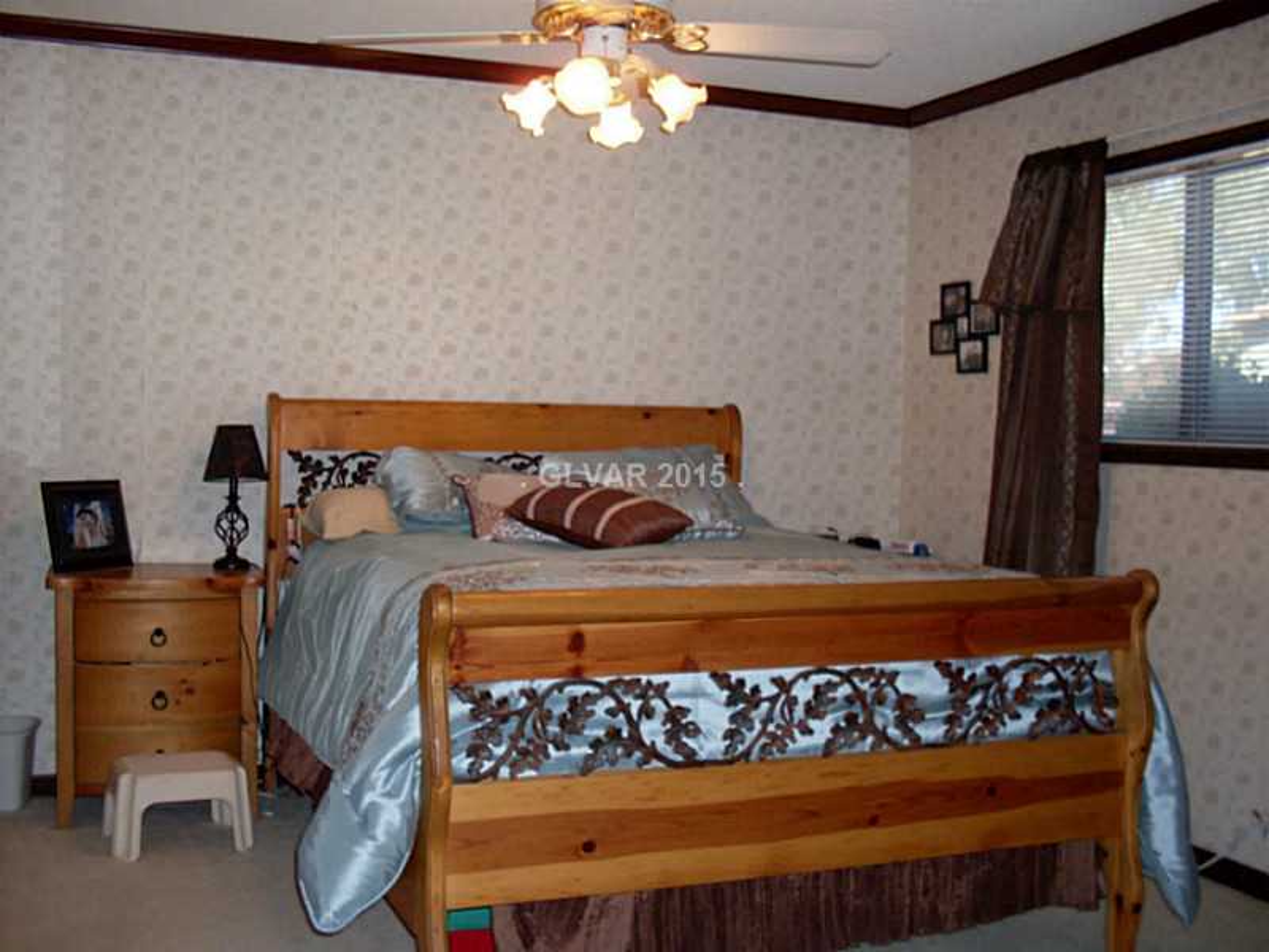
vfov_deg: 37.7
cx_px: 634
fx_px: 1393
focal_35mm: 38
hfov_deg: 49.0
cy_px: 476
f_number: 2.8
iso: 100
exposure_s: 1/45
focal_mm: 6.3
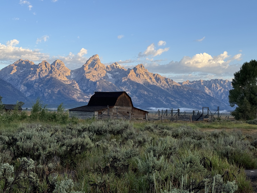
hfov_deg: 39.7
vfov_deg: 30.3
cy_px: 96
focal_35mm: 48
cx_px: 128
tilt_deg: +1.0
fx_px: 356
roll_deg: -1.1
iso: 64
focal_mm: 6.76
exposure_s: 1/693
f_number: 1.78
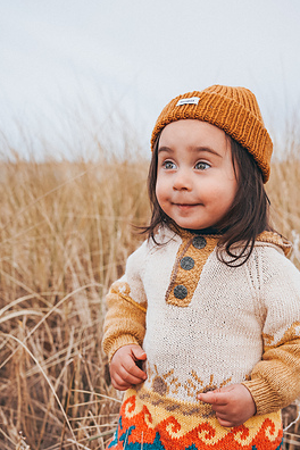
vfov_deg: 31.2
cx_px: 180
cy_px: 258
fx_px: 804
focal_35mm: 64
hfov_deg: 21.1
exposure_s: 1/500
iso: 100
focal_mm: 39.8
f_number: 4.5
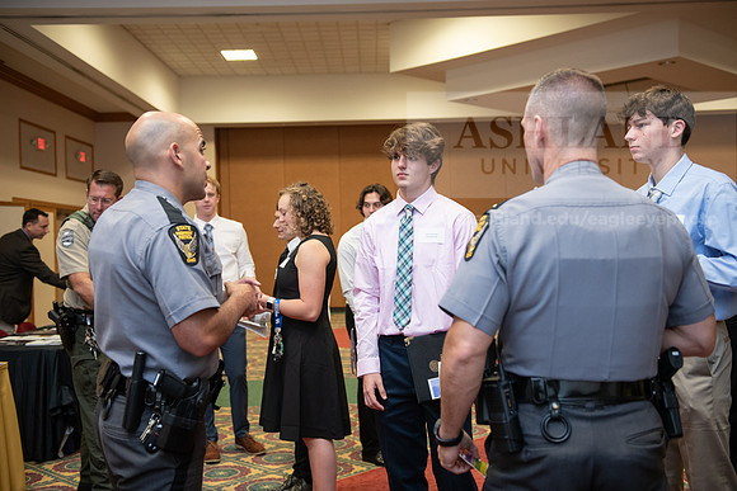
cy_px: 246
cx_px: 368
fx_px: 819
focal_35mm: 40
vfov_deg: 33.4
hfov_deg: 48.4
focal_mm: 40
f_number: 3.2
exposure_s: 1/160
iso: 1250
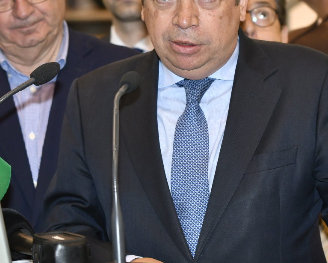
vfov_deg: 7.4
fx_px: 2020
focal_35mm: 208
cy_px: 103
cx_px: 213
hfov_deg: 9.3
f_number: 2.8
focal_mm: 70
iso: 640
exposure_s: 1/160
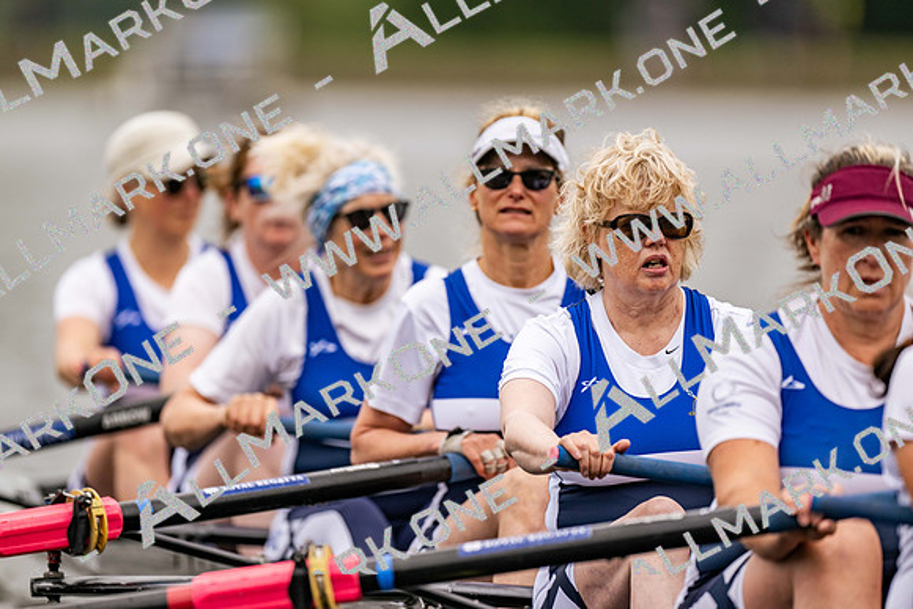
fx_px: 15220
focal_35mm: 600
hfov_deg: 3.4
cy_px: 304
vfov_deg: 2.3
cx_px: 456
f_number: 4
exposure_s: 1/2500
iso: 320
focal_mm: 600
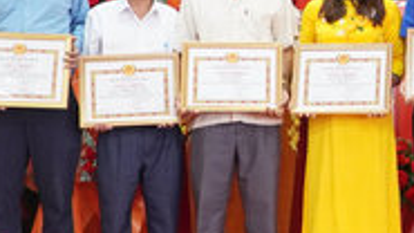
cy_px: 38
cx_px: 434
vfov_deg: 11.4
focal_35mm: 106
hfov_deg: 19.6
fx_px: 1158
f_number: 4
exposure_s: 1/40
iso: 1600
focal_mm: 23
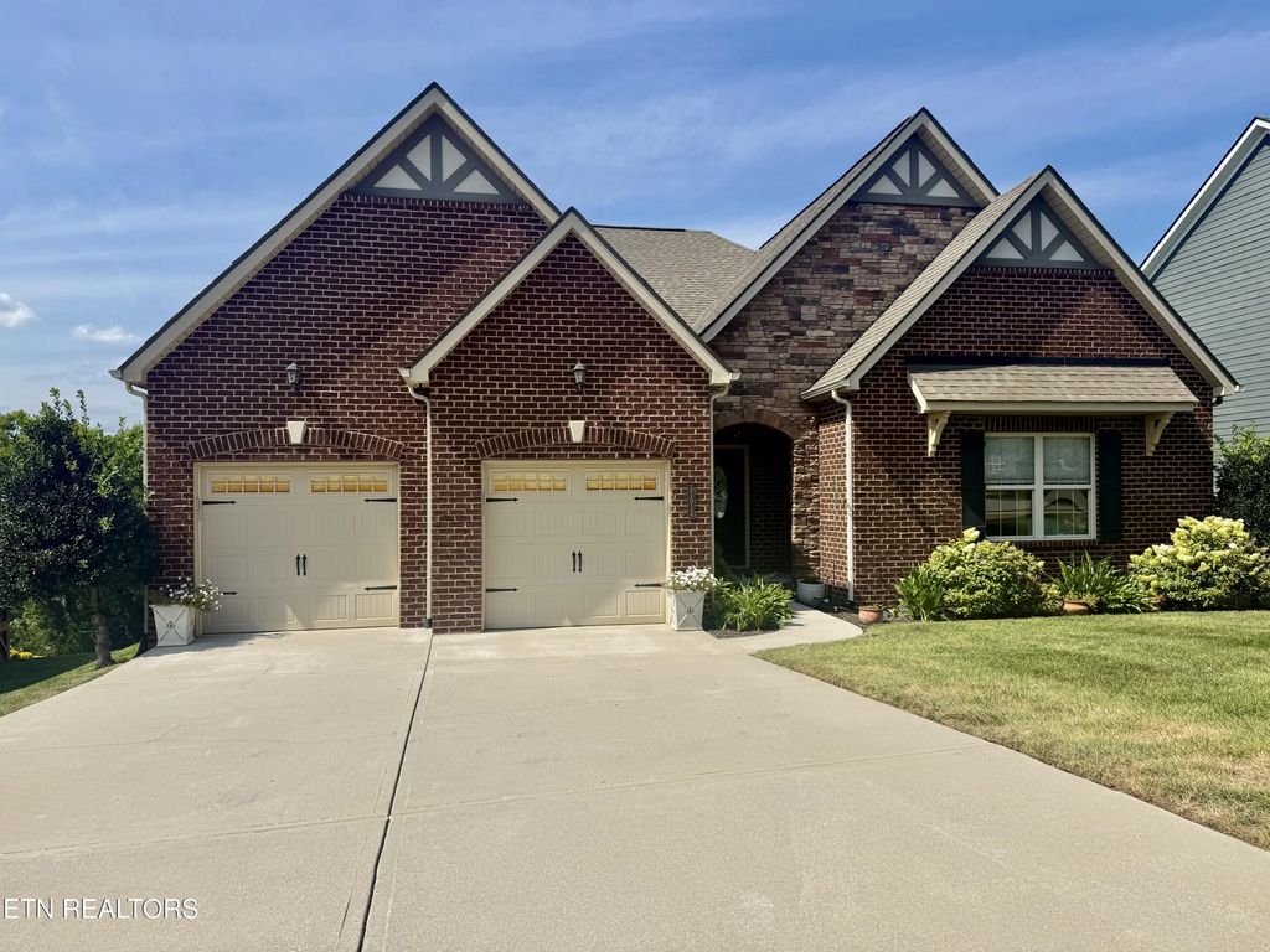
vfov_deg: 56.8
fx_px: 881
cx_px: 635
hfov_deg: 71.6
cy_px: 476
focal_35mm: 24
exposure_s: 1/5714
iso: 80
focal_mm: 6.76
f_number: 1.78
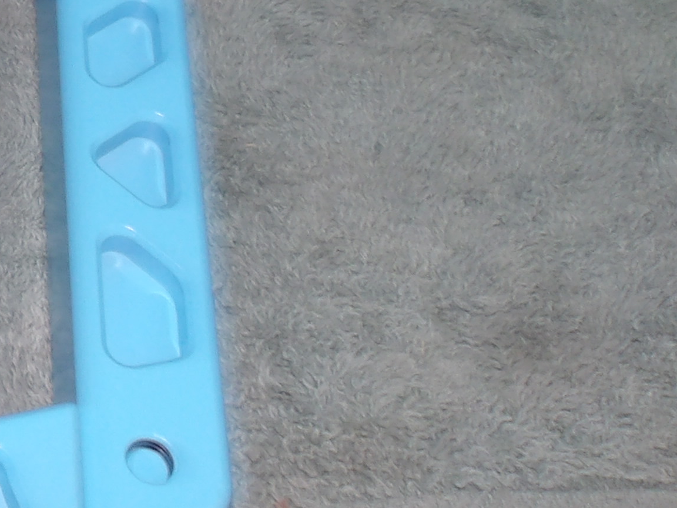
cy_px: -316
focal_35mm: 108
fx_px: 2112
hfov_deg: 15.6
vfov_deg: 12.8
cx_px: -535
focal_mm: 4.9
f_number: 3
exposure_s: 1/15
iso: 125
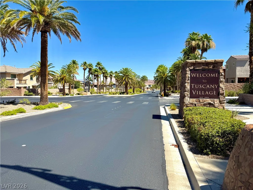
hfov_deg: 71.6
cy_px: 95
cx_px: 126
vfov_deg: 56.8
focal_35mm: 24
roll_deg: +0.1
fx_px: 175
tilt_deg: -2.8
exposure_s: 1/4405
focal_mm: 6.76
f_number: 1.78
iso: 80
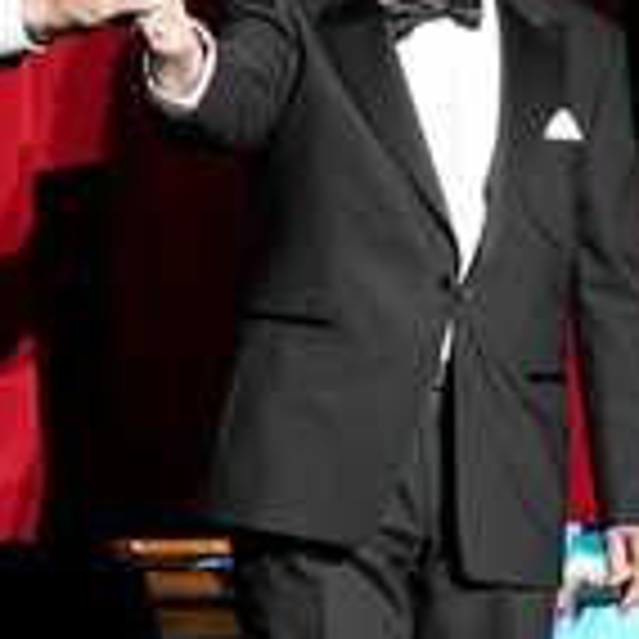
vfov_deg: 3.2
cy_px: 238
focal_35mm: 541
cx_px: -119
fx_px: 11299
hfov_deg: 3.2
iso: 2500
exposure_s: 1/250
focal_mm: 200
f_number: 5.6
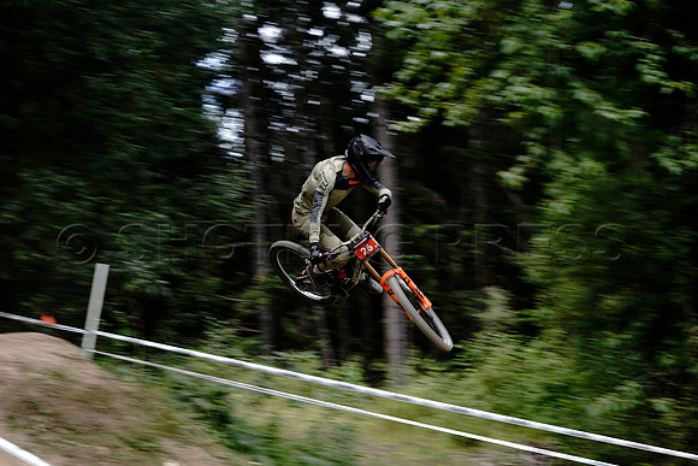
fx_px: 1357
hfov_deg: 28.8
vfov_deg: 19.5
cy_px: 233
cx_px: 349
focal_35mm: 70
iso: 50
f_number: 5
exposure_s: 1/100
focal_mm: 70
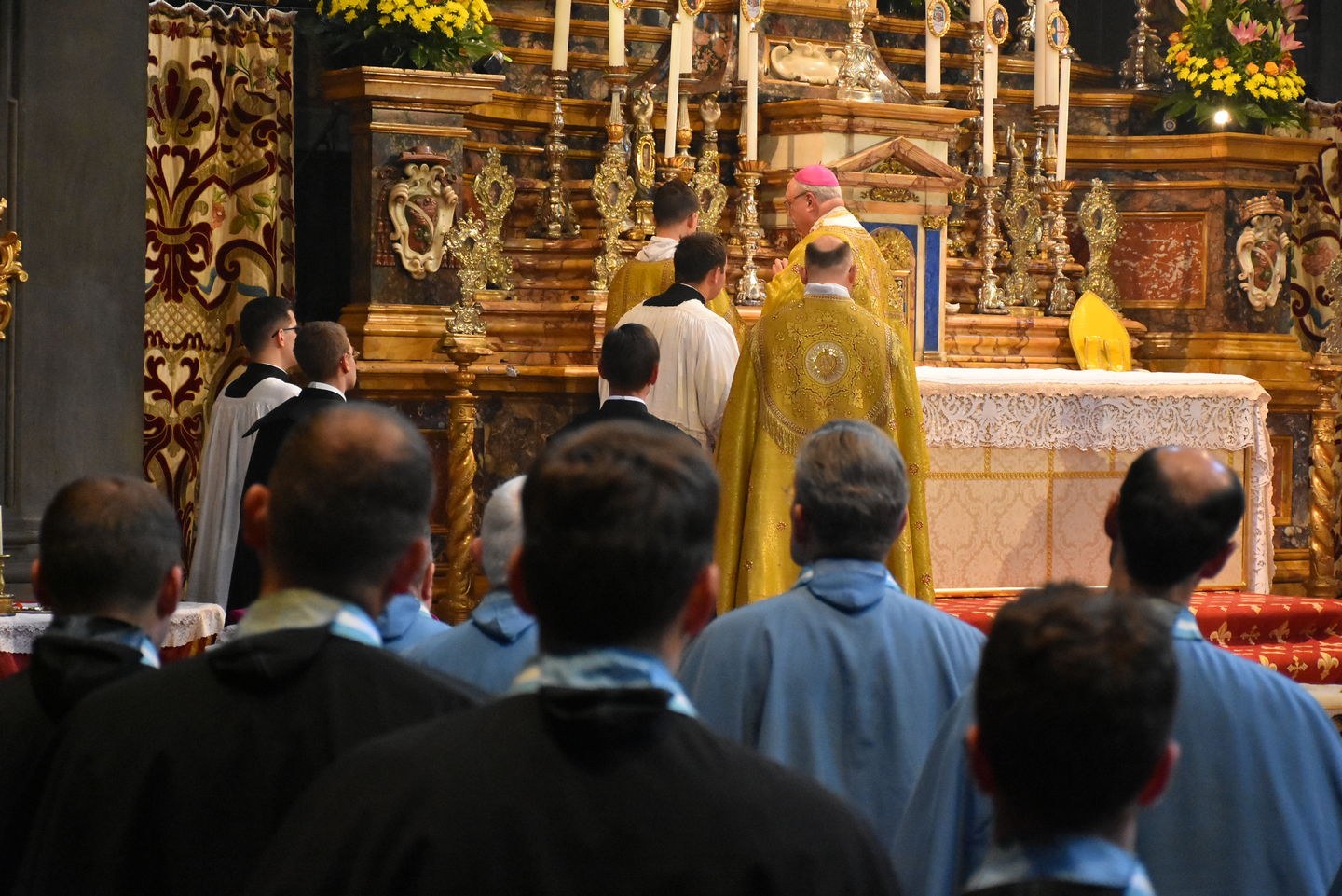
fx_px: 3468
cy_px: 448
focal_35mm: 93
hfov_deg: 21.9
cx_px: 671
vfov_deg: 14.7
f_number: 5
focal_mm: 62
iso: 5000
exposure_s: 1/100
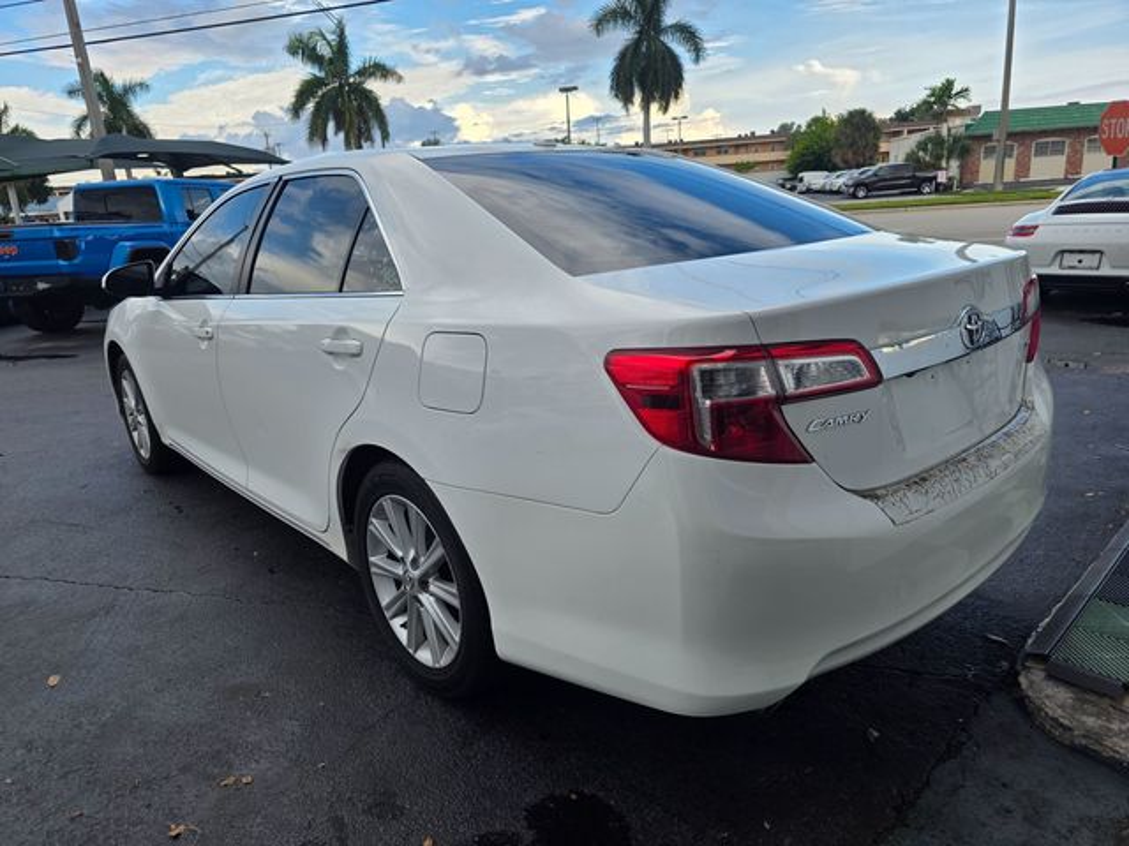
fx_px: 750
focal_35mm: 23
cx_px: 564
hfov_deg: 73.9
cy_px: 423
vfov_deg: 58.9
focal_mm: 6.3
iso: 80
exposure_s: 1/1899
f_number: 1.7
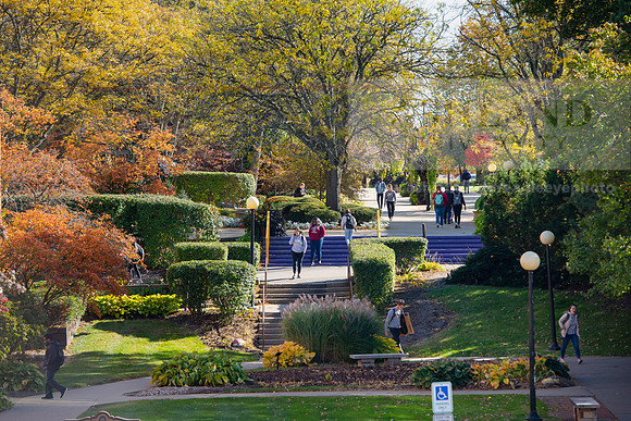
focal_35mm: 160
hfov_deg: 12.8
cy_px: 210
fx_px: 2805
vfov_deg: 8.6
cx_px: 316
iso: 250
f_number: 5.6
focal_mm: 160
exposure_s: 1/400
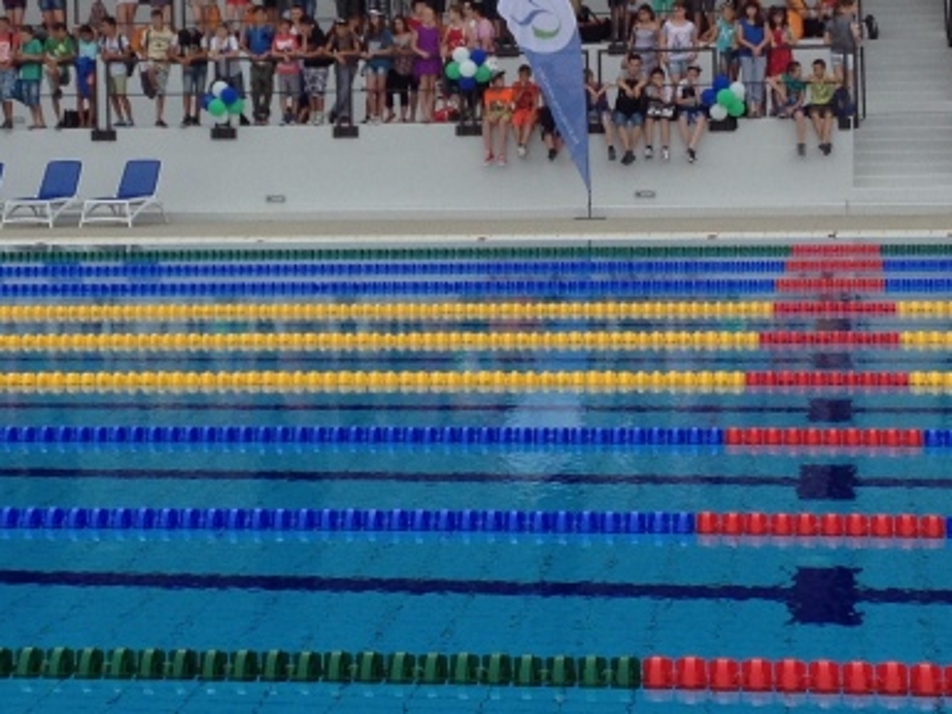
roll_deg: +0.9
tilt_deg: -2.5
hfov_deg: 18.0
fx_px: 2999
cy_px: 188
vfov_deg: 13.5
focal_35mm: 109
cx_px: 366
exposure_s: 1/1042
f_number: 2.4
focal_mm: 4.28
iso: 50
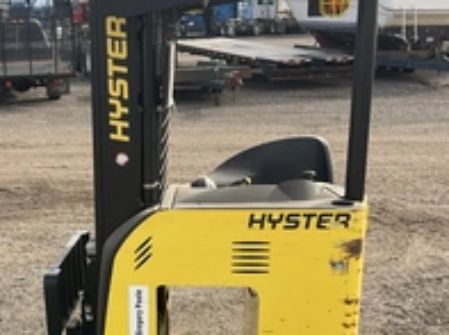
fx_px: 764
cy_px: 260
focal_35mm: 59
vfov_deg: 24.4
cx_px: 128
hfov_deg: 32.3
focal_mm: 3
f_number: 1.8
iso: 25
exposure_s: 1/700
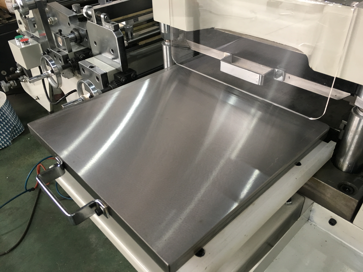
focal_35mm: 29
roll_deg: +1.3
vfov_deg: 48.2
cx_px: 182
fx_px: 304
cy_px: 136
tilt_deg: -37.1
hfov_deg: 61.7
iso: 125
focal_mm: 4.15
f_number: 2.2
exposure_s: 1/33
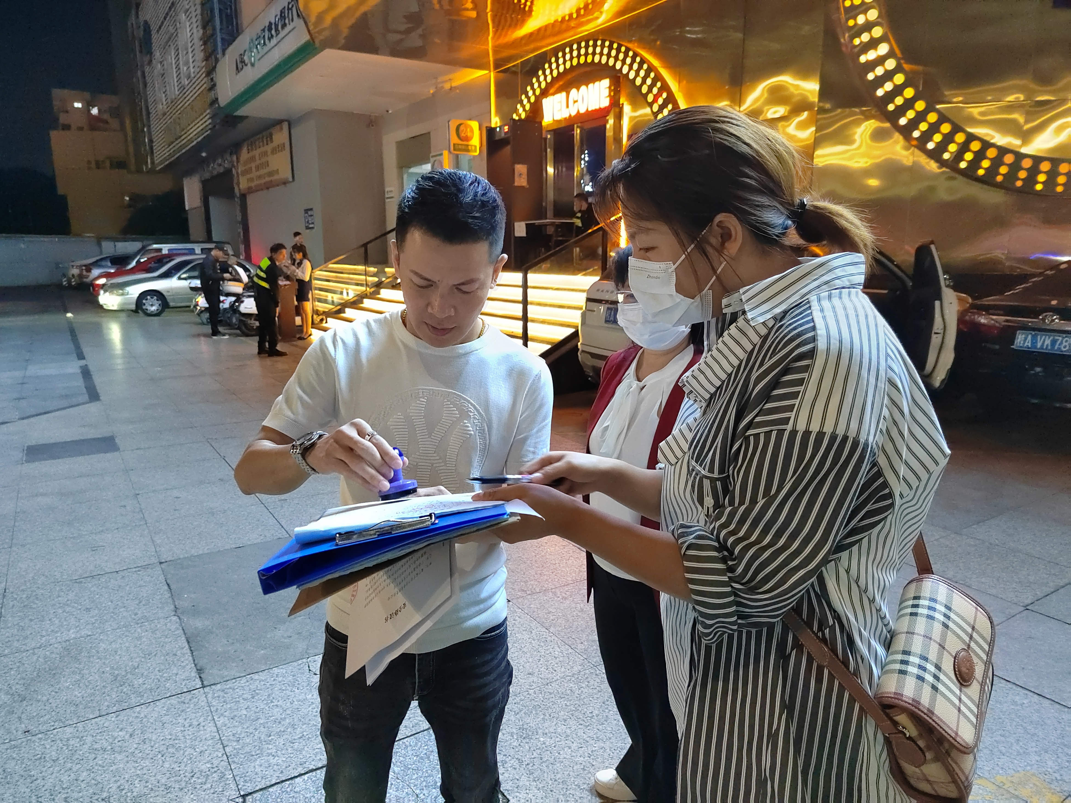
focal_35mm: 23
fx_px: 712
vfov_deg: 58.9
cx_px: 536
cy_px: 402
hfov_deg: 73.9
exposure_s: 1/33.3
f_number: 1.9
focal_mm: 5.52
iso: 3741
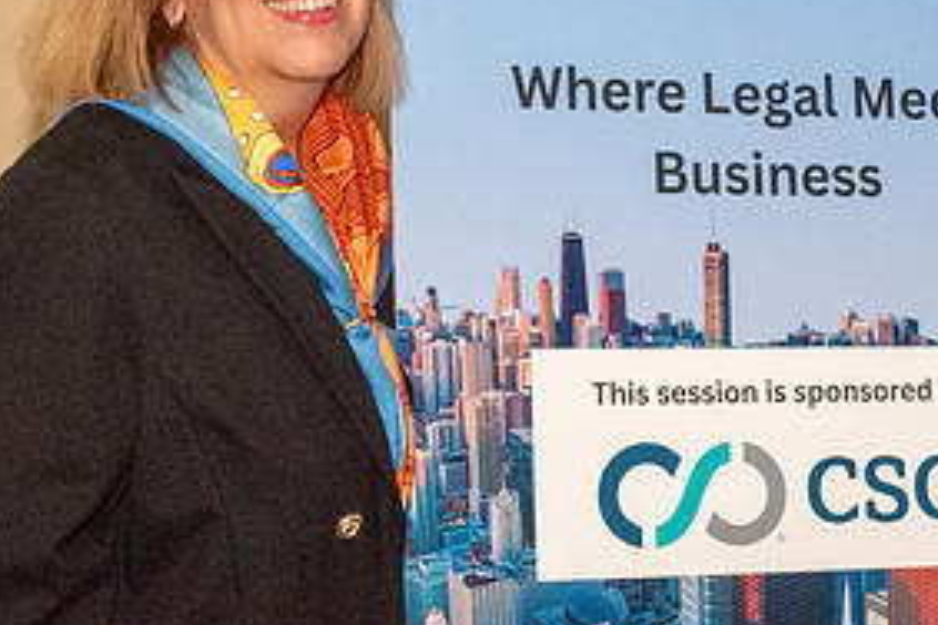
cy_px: 251
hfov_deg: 18.9
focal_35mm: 107
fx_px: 2788
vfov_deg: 12.8
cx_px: 792
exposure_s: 1/160
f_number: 18
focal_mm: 35
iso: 5000
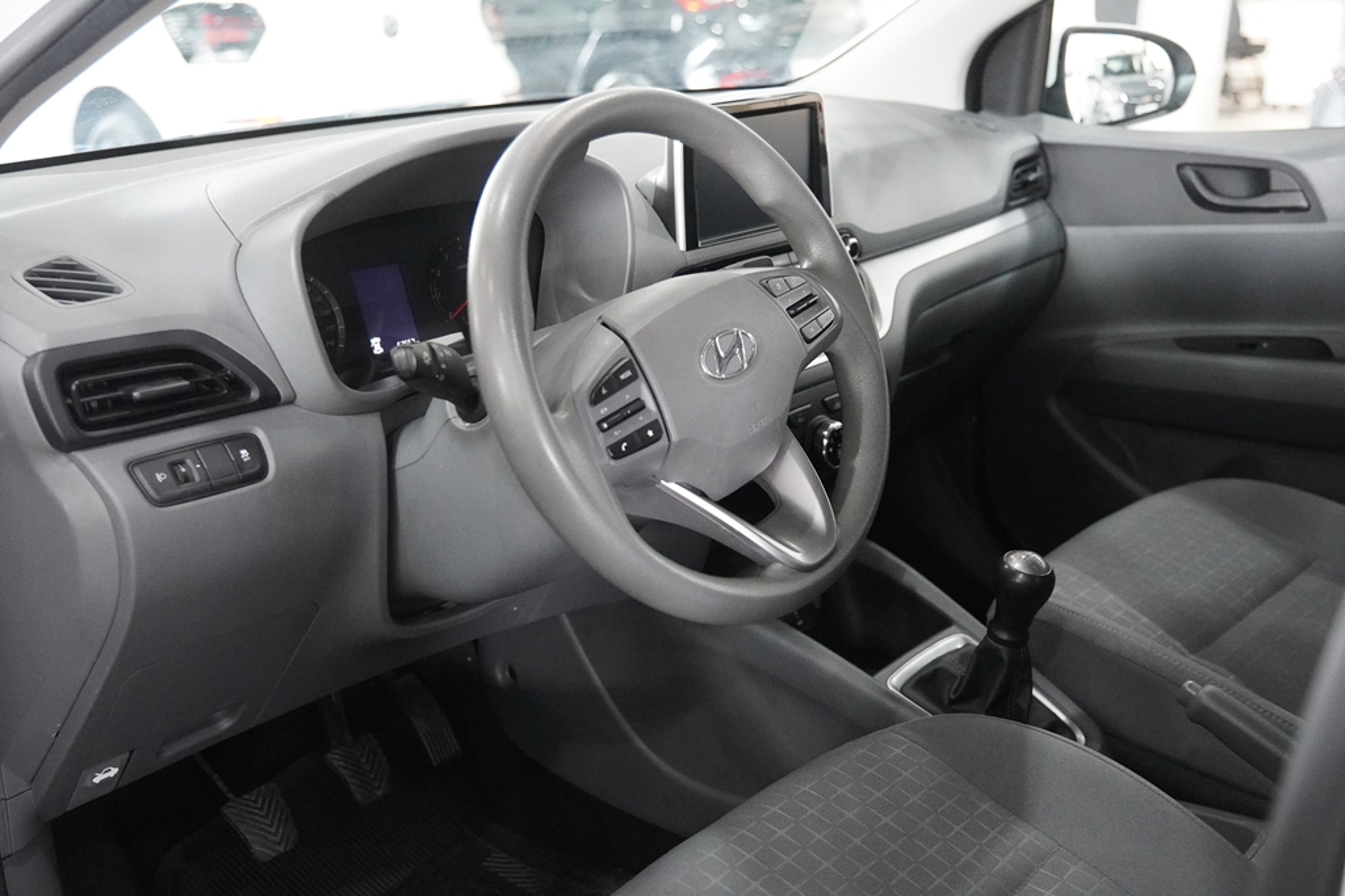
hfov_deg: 46.4
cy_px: 448
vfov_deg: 31.9
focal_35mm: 42
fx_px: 1569
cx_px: 672
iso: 6400
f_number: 2.8
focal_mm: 28
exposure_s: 1/100
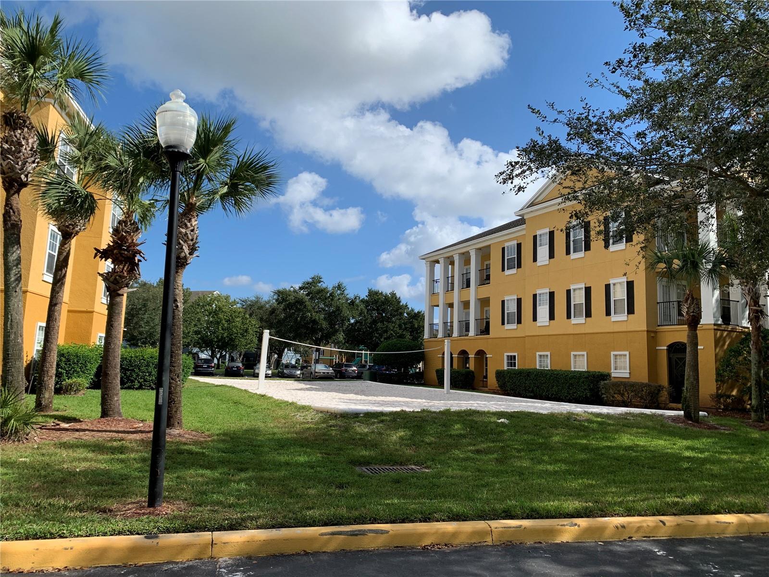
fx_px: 578
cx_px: 384
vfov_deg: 53.1
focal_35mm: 26
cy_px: 288
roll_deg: -2.5
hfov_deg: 67.3
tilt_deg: +8.1
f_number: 1.8
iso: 25
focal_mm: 4.25
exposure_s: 1/2545
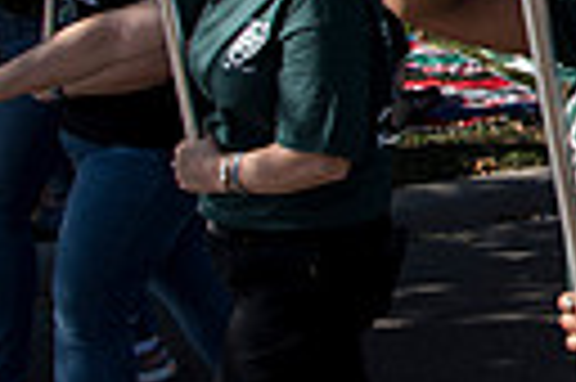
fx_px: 1742
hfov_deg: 15.4
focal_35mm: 109
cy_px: -97
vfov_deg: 12.2
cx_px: 1120
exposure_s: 1/1600
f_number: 4.5
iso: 250
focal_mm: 24
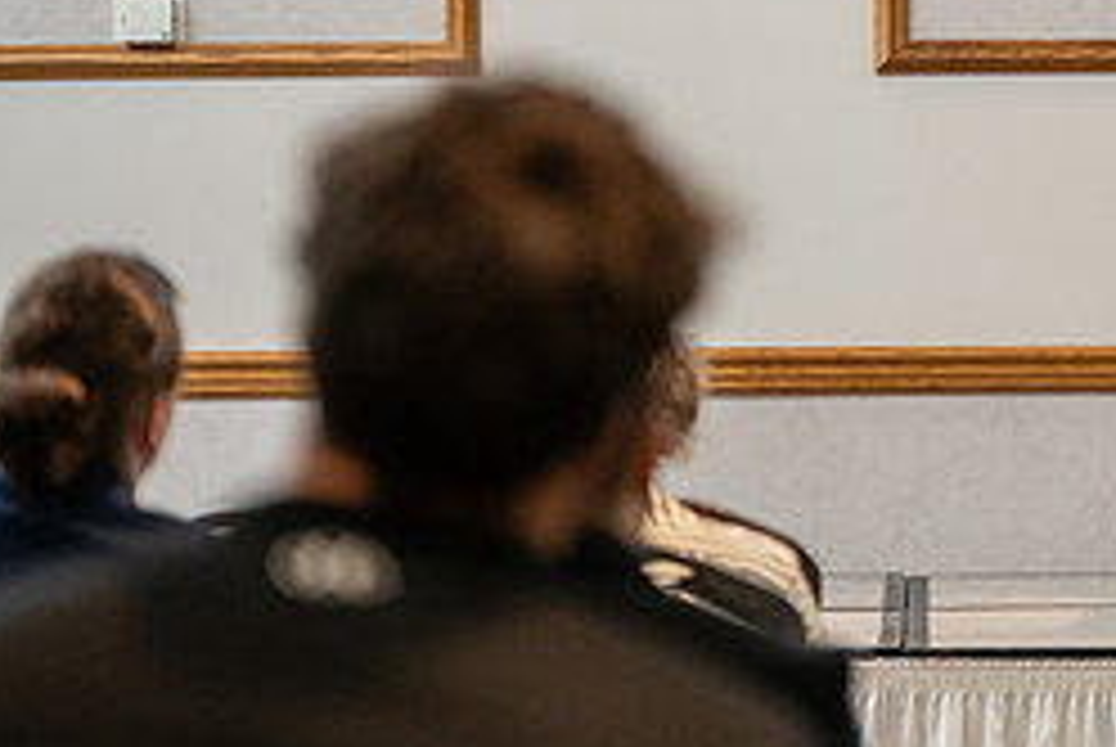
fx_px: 10521
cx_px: 1278
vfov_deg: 4.1
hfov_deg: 6.0
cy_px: 11
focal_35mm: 339
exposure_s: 1/200
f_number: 3.2
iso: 2000
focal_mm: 145
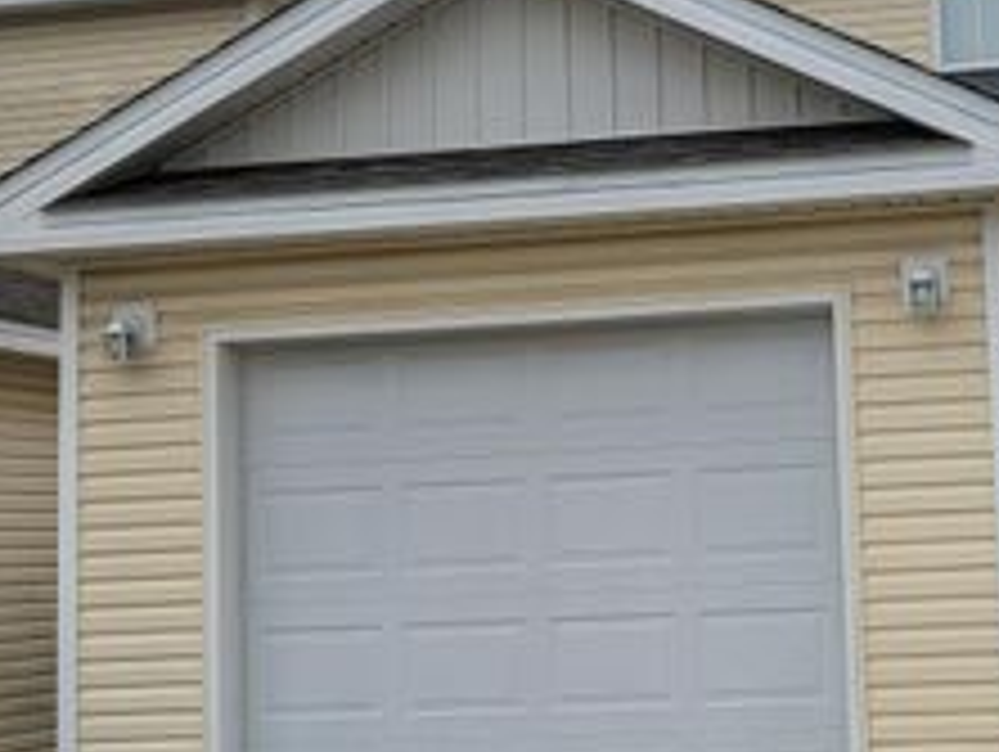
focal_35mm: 54
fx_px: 1560
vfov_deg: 27.0
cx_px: 896
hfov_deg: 33.7
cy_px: 272
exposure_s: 1/1418
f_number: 1.68
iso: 24
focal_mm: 6.9
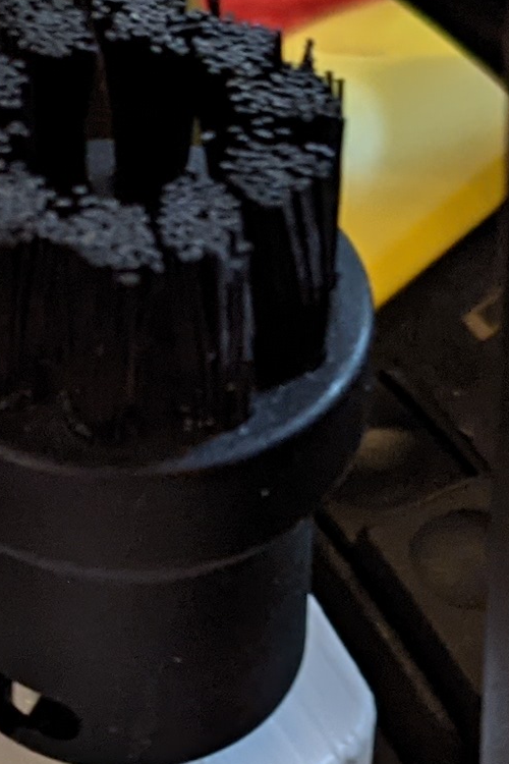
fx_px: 3202
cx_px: 199
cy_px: 508
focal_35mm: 151
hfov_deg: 9.1
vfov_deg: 13.6
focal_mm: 4.38
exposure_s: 1/25
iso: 201
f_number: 1.73
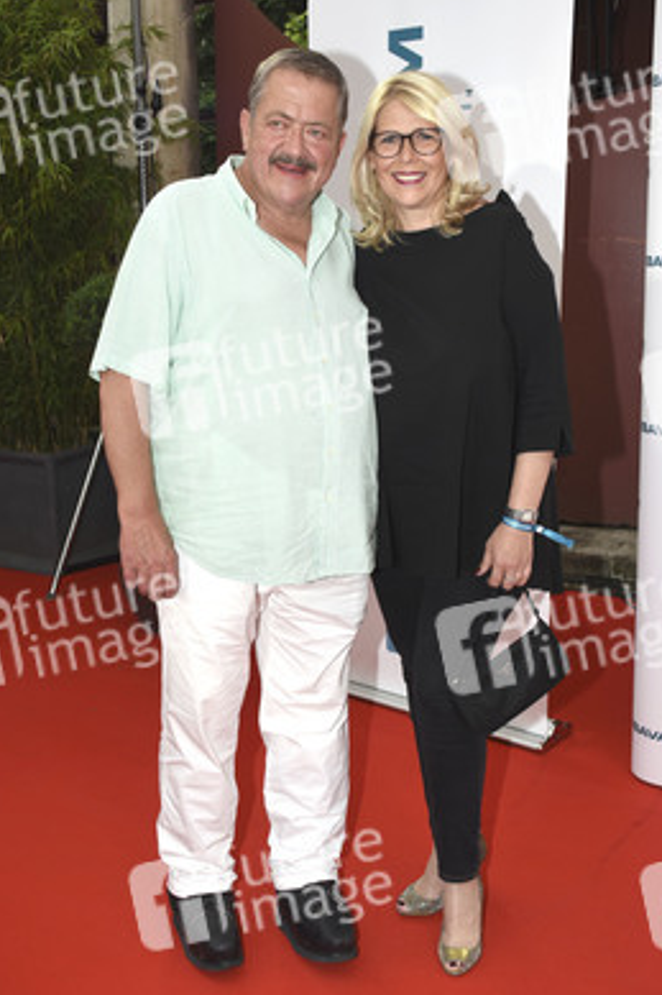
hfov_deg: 35.9
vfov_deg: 51.9
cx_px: 335
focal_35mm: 37
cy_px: 506
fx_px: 1021
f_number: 5.6
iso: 320
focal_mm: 24
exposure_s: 1/160
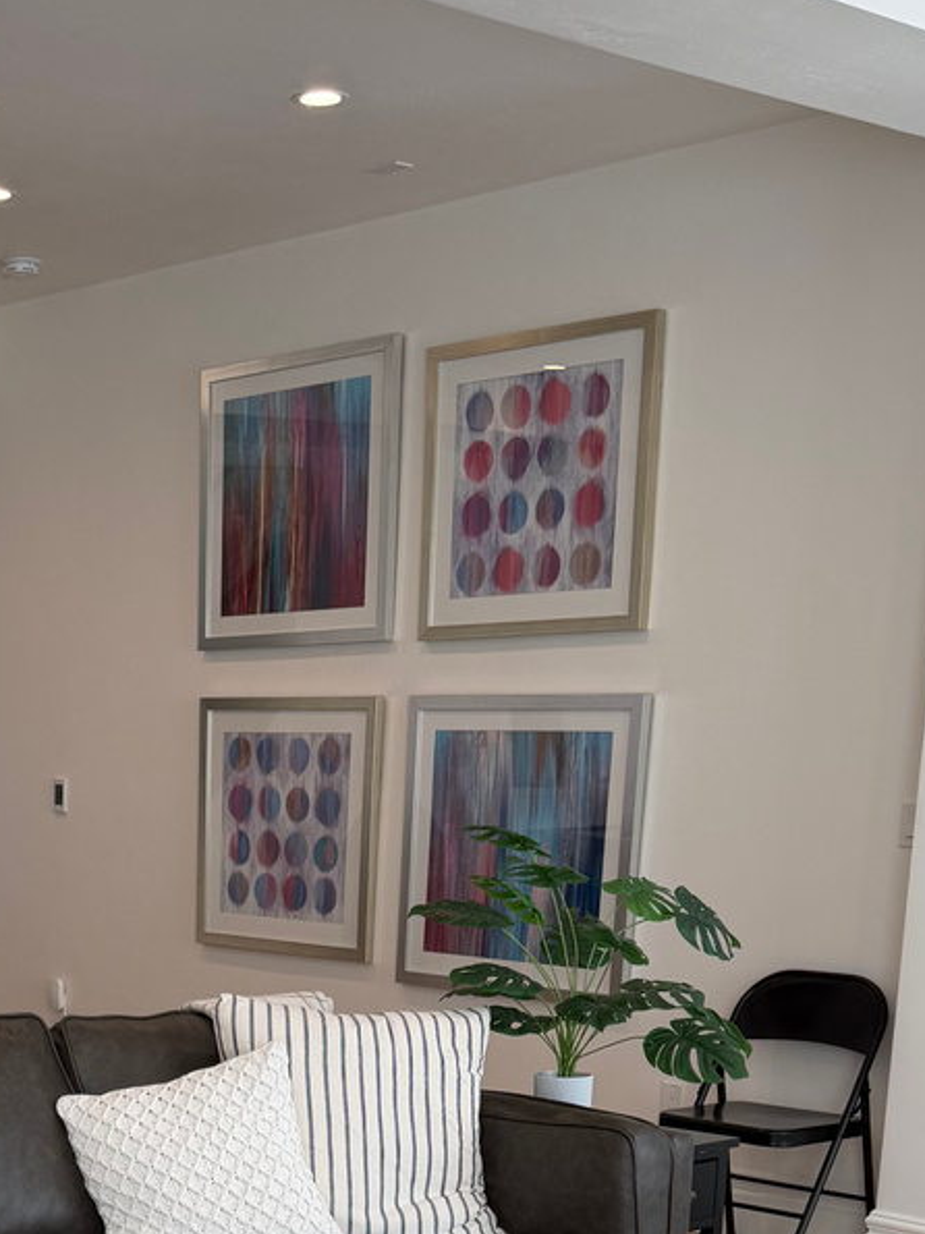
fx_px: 2210
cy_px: 1271
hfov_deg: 23.0
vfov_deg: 28.9
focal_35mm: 62
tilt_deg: -13.9
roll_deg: -0.7
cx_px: 73
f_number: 1.78
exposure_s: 1/120
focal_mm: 6.76
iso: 64
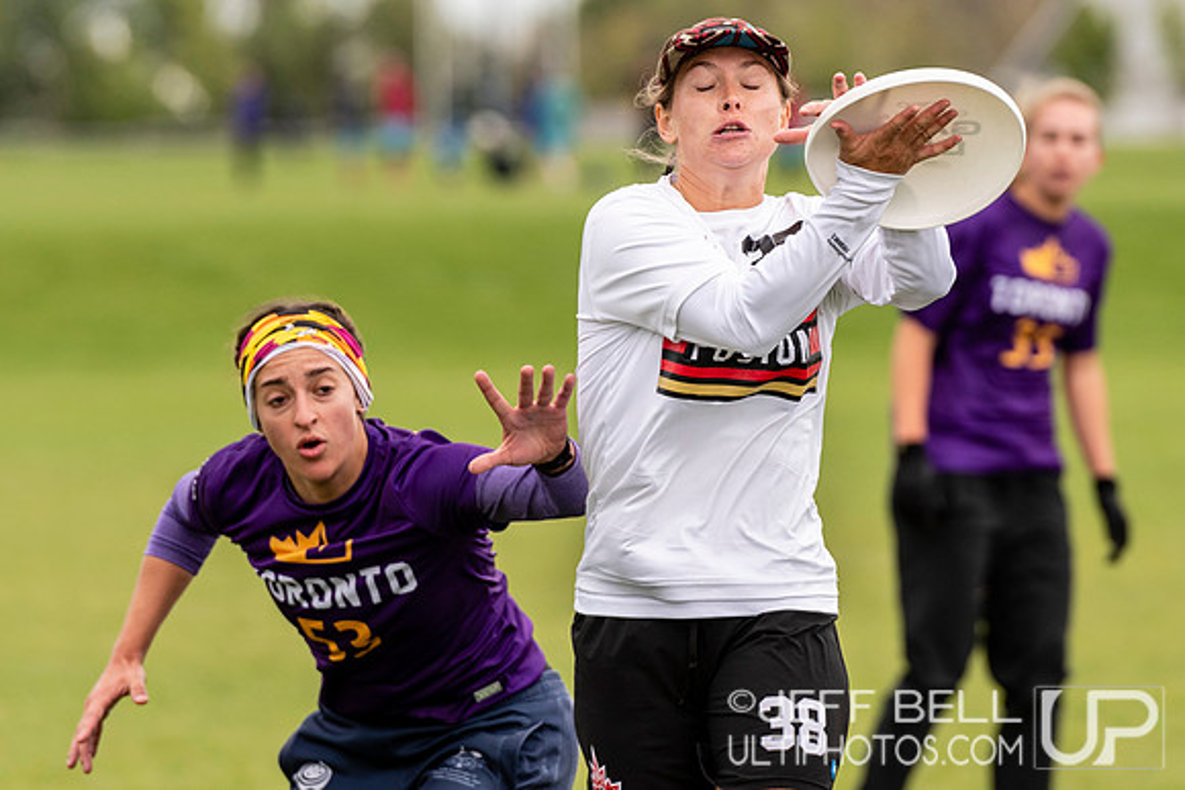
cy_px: 391
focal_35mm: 407
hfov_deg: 5.1
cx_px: 695
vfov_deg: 3.4
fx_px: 13403
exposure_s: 1/1000
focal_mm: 200
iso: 400
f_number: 4
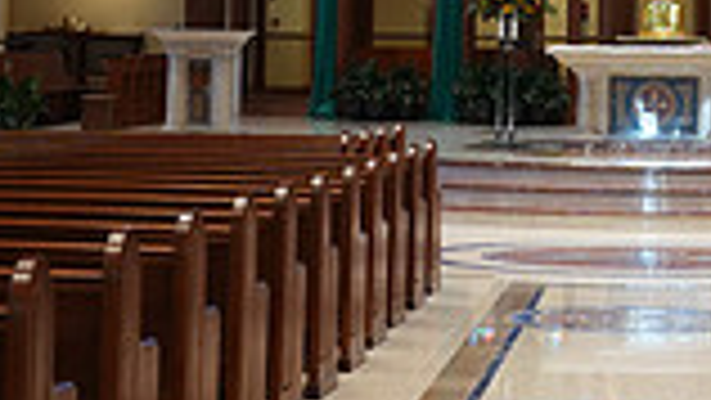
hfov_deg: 15.8
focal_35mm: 135
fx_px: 2546
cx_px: 598
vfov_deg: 8.8
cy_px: -222
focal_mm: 35
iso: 2000
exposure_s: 1/100
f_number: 3.5
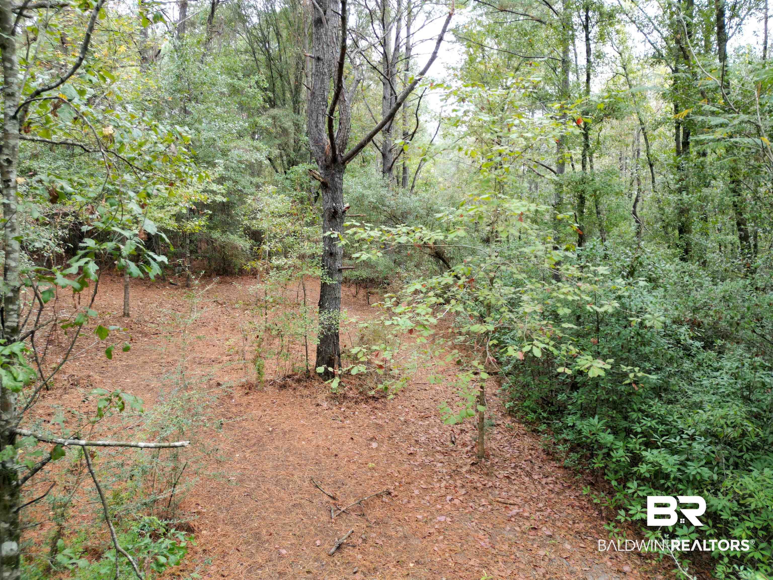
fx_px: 536
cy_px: 290
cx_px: 386
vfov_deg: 56.8
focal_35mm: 24
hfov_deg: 71.6
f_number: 1.7
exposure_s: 1/120
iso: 140
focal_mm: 6.72
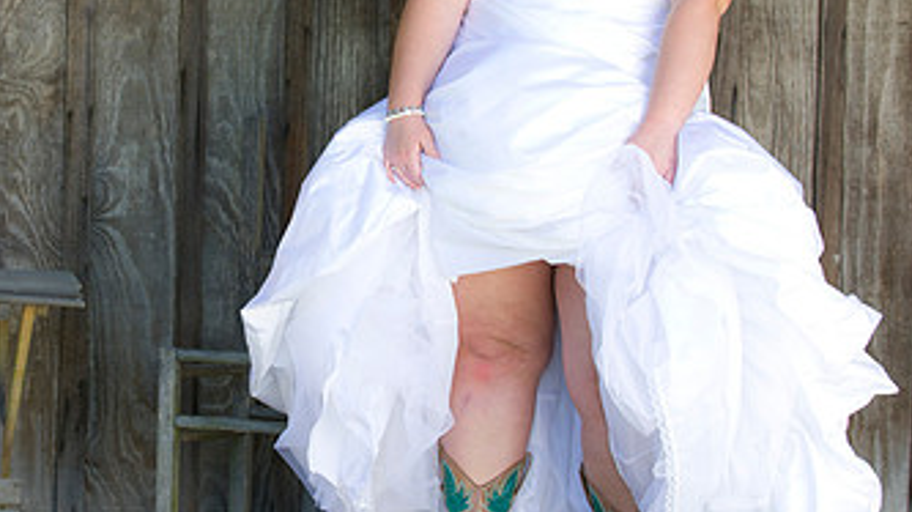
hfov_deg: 14.7
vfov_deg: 8.3
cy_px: 148
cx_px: 260
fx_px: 3529
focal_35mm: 146
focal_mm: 80
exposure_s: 1/125
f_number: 4
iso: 200
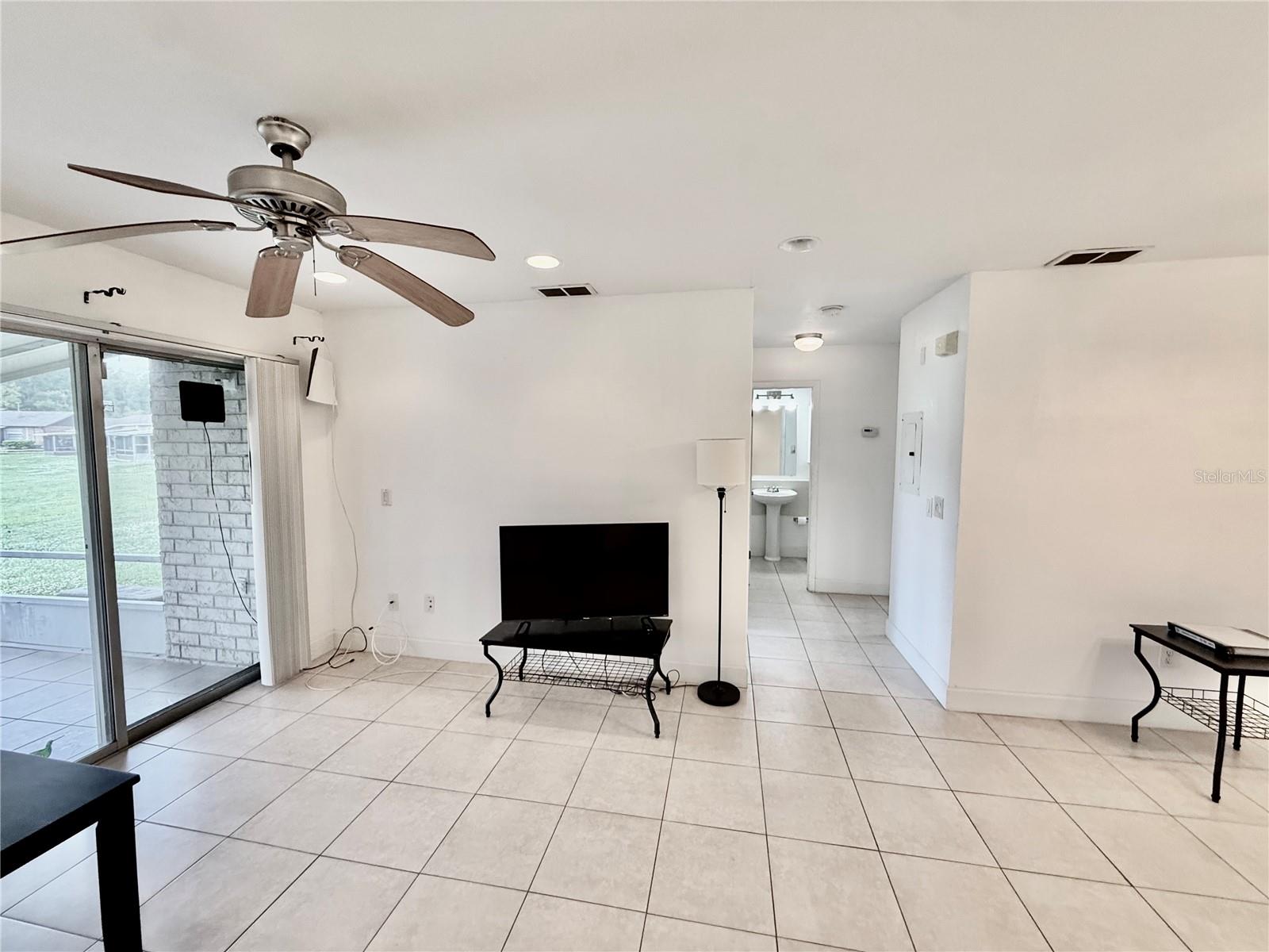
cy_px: 476
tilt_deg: -4.1
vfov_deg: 85.7
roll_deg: +0.0
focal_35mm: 14
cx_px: 634
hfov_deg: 102.1
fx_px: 513
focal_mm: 2.22
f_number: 2.2
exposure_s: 1/120
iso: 250
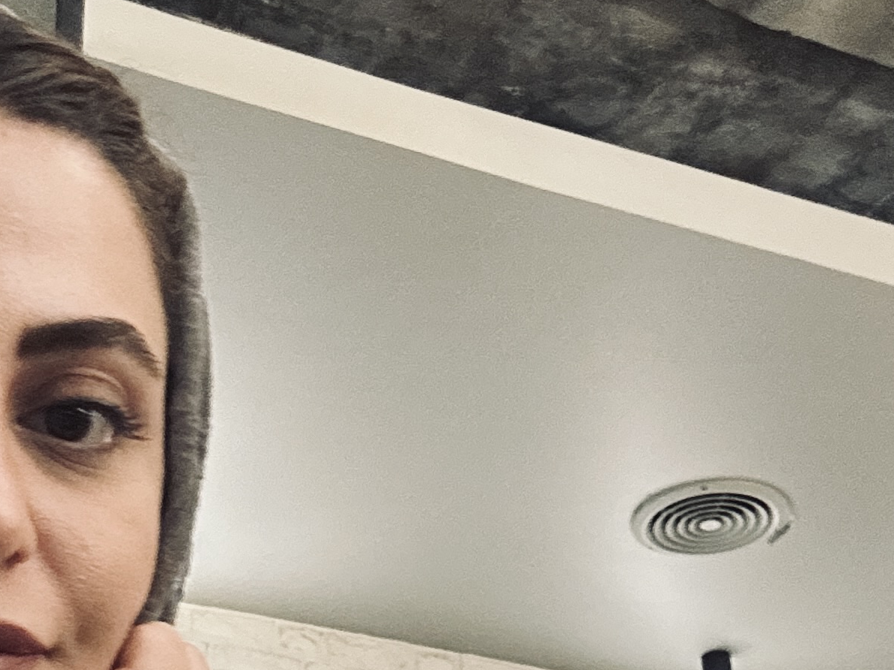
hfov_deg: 24.8
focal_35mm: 78
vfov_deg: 18.8
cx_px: 267
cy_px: 515
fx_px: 2015
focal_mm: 2.69
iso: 500
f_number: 1.9
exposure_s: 1/20
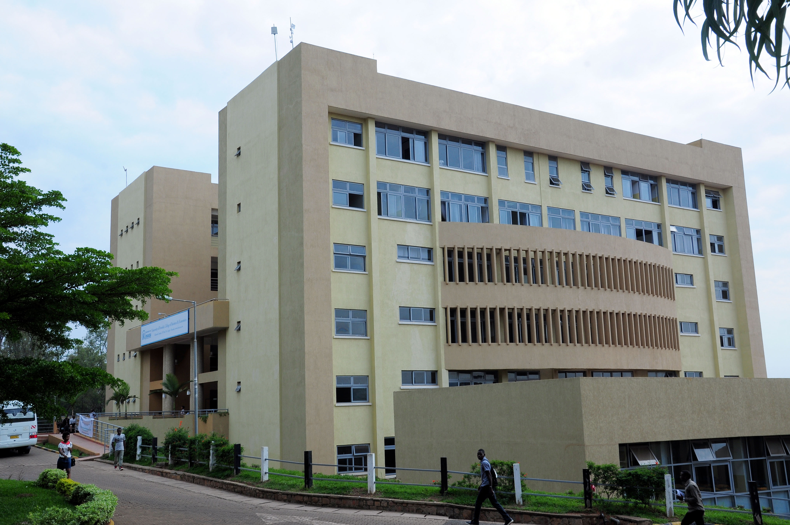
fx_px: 822
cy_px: 262
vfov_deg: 35.4
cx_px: 395
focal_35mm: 38
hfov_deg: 51.3
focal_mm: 25
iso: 200
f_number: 14
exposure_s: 1/125
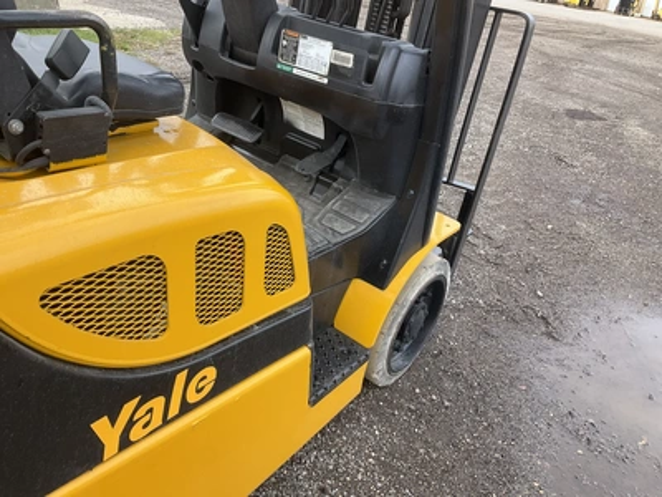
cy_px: 248
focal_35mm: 29
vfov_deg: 48.2
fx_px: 555
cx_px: 331
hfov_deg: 61.7
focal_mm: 3
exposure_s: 1/365
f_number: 1.8
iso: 25
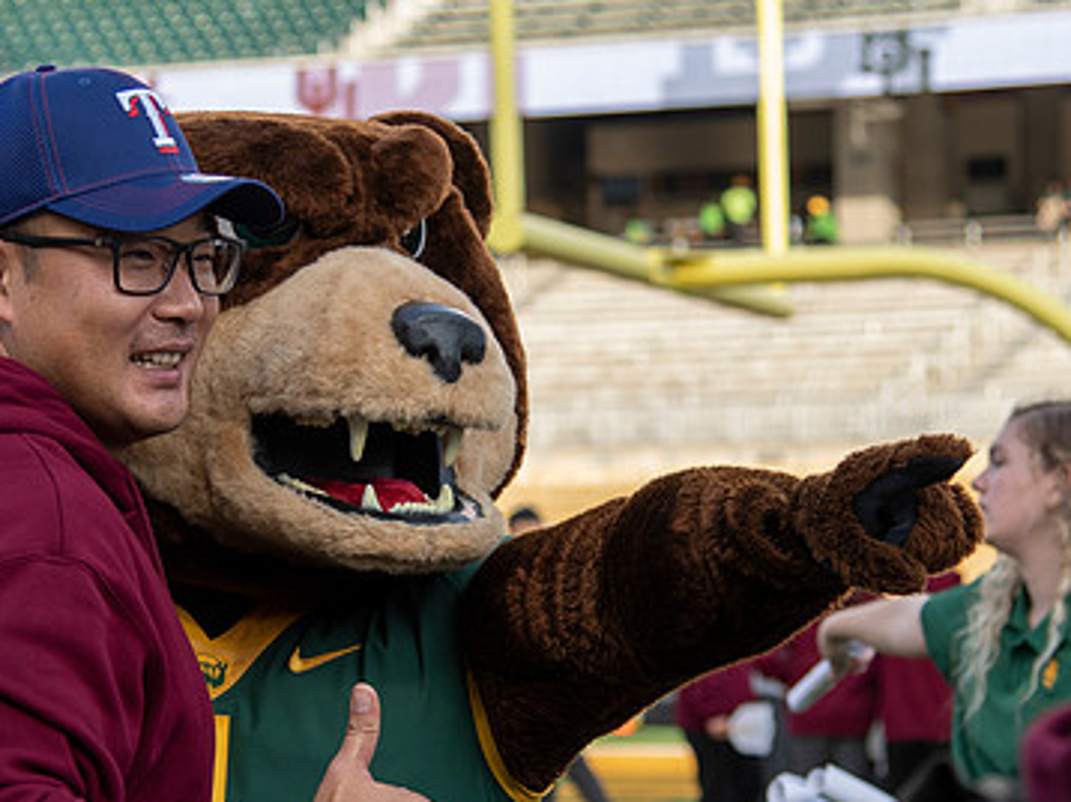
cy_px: 513
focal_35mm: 145
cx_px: 296
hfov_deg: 13.6
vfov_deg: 10.2
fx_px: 4483
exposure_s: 1/400
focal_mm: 62
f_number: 4
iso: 280
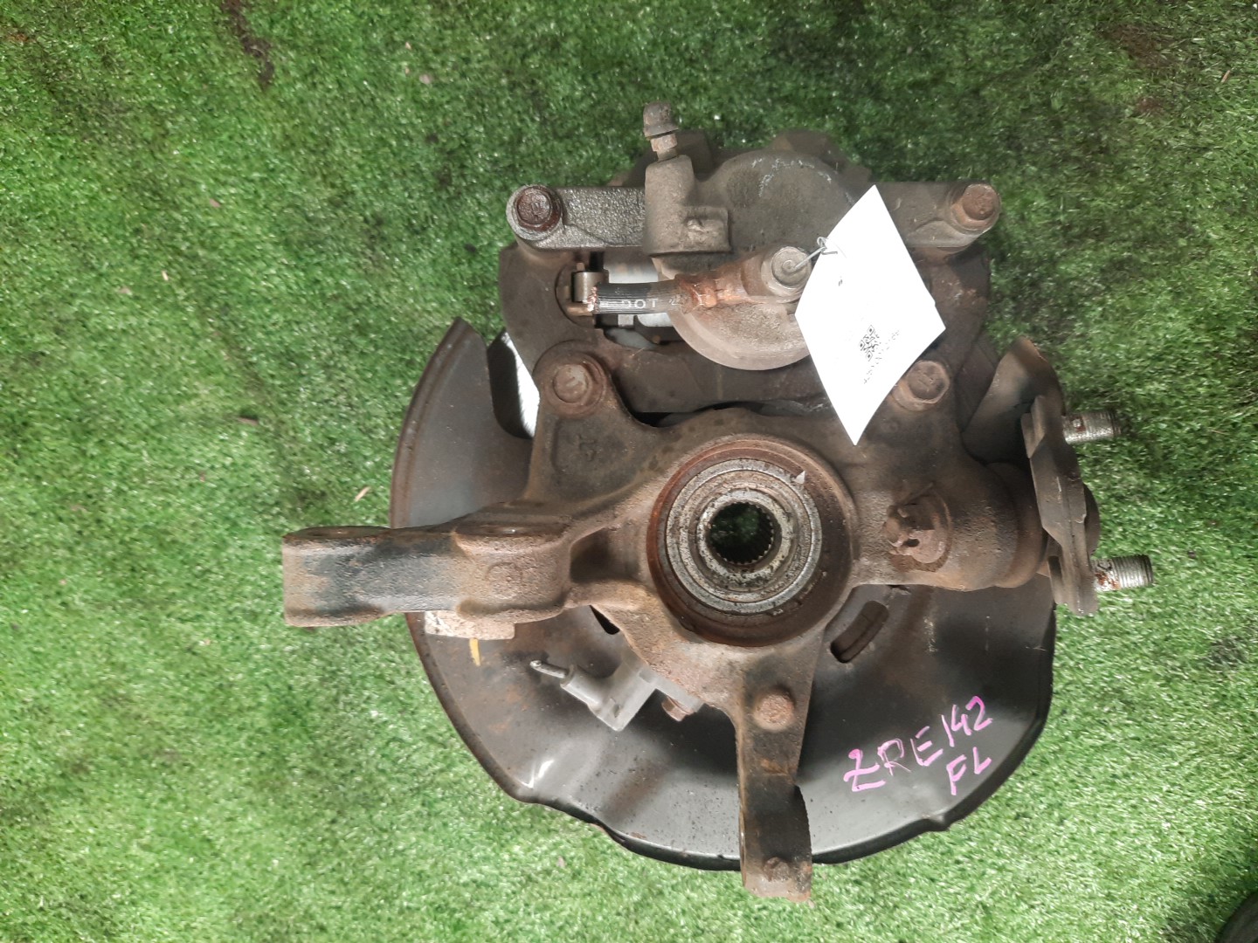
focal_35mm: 25
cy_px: 472
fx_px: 909
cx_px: 629
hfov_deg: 69.4
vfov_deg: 54.9
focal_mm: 4.6
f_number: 2
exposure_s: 1/33
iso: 312
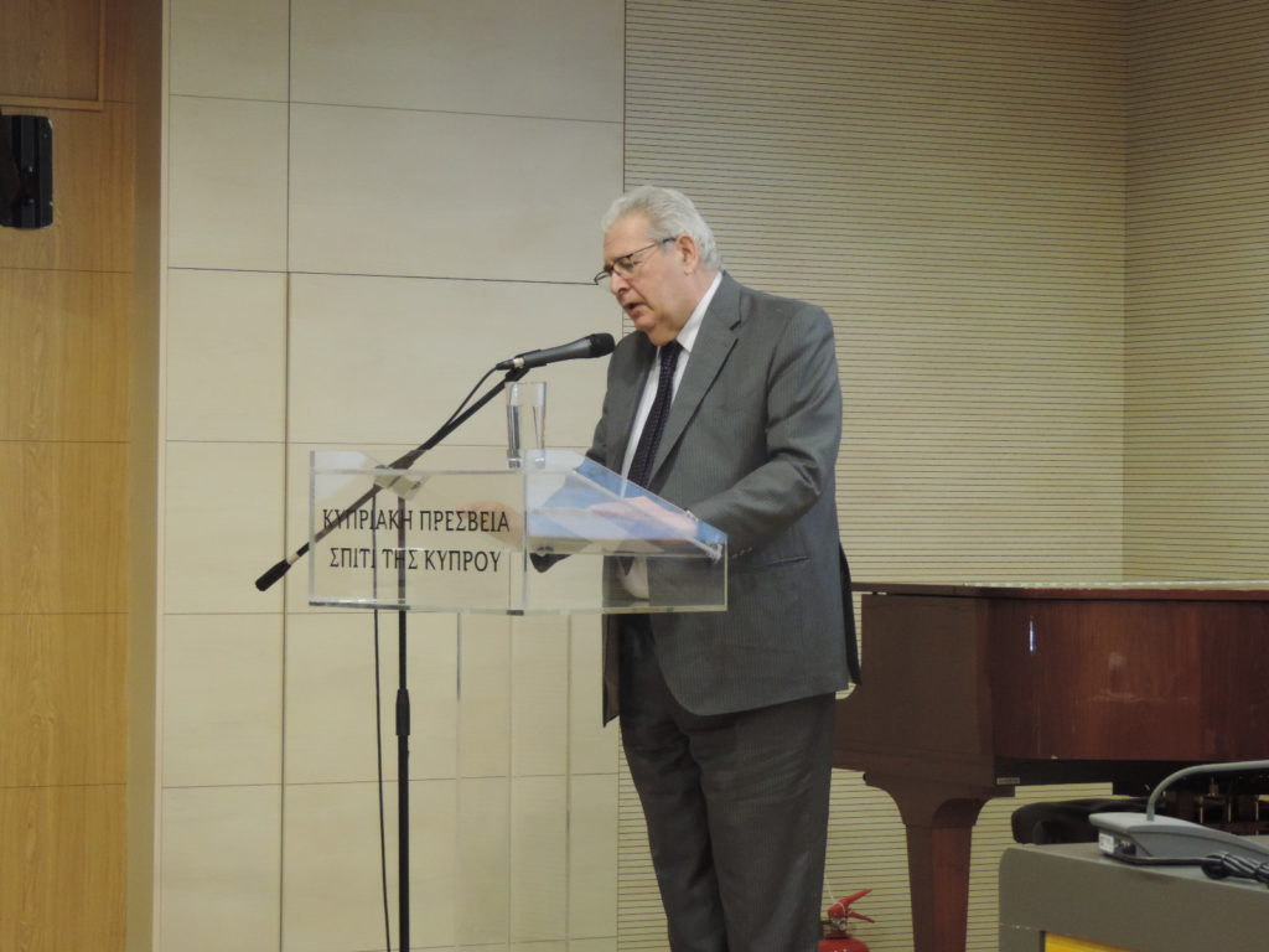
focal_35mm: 100
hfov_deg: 19.6
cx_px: 634
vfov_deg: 14.8
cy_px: 476
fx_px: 3666
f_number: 4.1
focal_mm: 17.8
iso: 720
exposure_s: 1/25
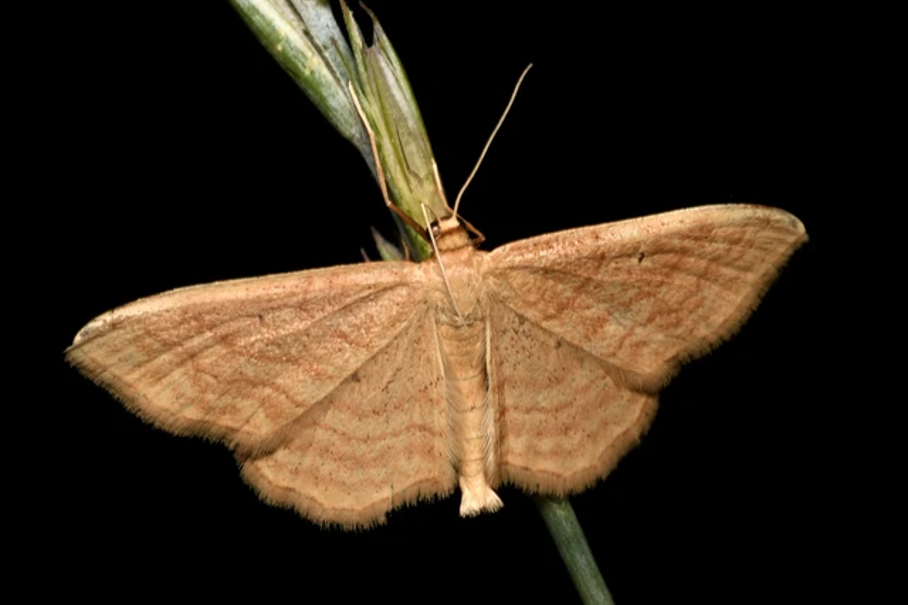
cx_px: 454
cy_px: 302
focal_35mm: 225
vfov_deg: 6.1
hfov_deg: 9.2
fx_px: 5672
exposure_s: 1/250
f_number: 11
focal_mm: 150
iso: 100
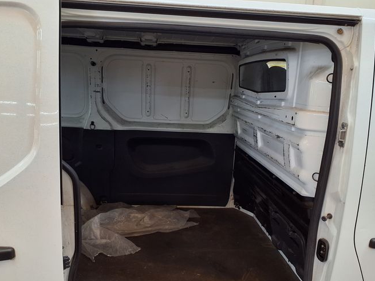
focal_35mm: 33
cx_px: 180
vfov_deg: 42.7
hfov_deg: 55.3
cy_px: 171
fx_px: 357
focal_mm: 3.58
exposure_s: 1/40
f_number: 1.9
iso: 64
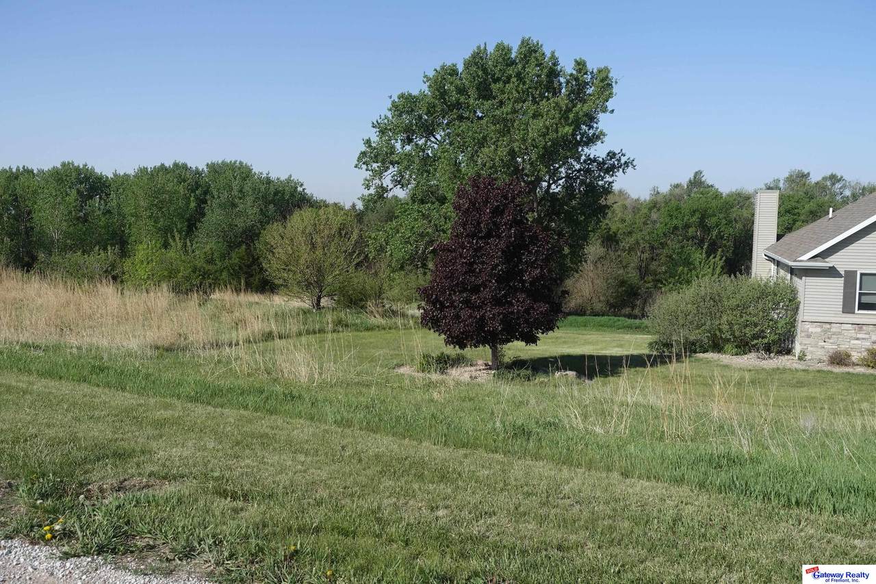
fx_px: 754
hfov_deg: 60.3
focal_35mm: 31
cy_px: 292
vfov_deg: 42.3
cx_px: 438
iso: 125
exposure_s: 1/125
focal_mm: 11.45
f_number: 4
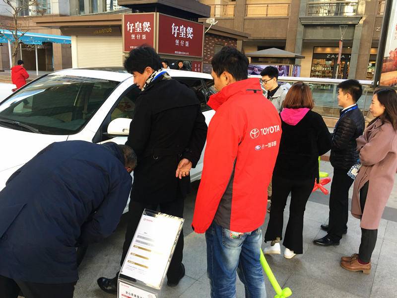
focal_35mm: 29
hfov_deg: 61.7
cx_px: 198
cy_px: 149
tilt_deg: -13.7
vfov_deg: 48.2
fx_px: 333
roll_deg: -2.5
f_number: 2.2
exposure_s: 1/100
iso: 40
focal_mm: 4.15
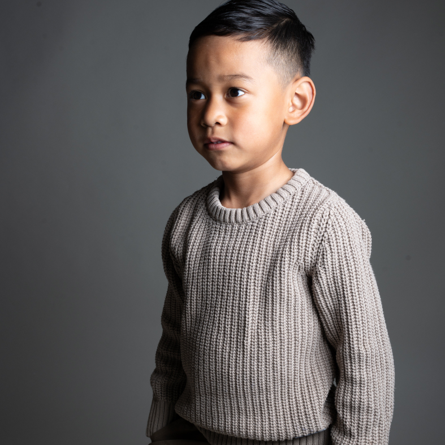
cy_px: 253
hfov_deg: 29.8
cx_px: 221
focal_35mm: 58
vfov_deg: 29.8
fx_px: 837
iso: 200
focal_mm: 44.4
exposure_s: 1/125
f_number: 11
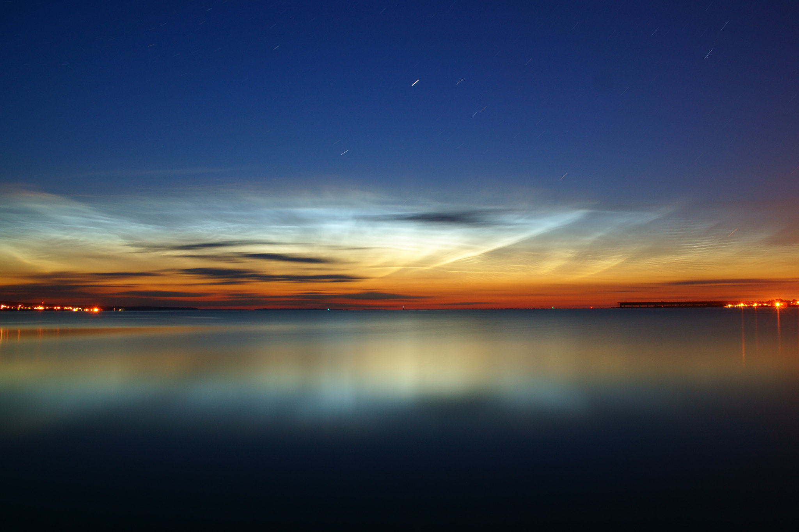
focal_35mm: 33
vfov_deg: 40.0
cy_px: 266
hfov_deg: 57.2
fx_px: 732
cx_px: 400
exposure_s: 215
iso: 100
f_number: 5.6
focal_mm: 22
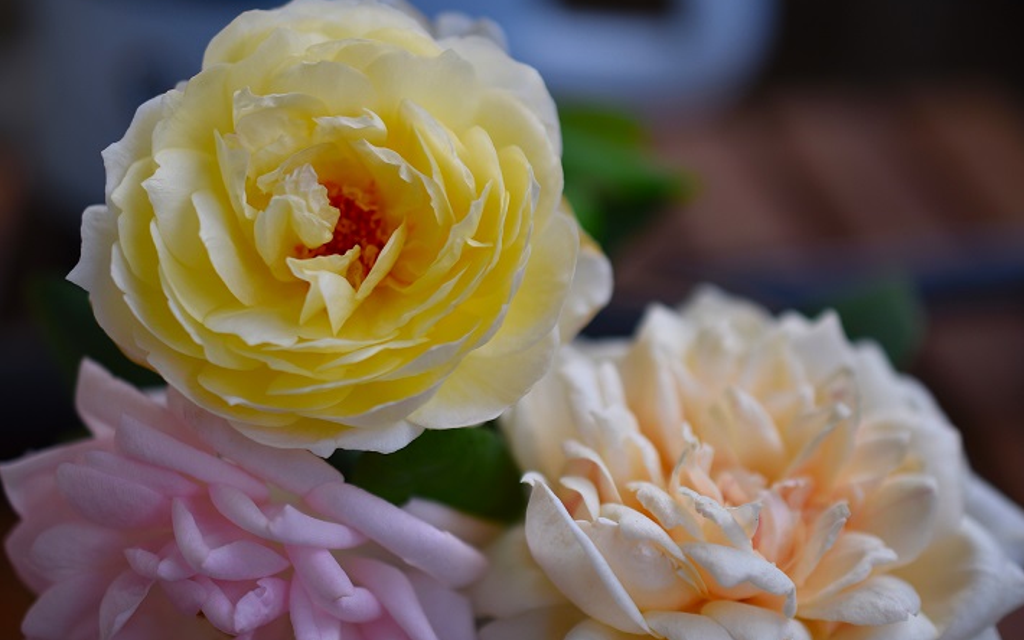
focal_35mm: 62
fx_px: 1731
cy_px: 327
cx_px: 508
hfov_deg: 33.0
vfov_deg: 21.0
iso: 125
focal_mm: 40
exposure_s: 1/320
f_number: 3.2
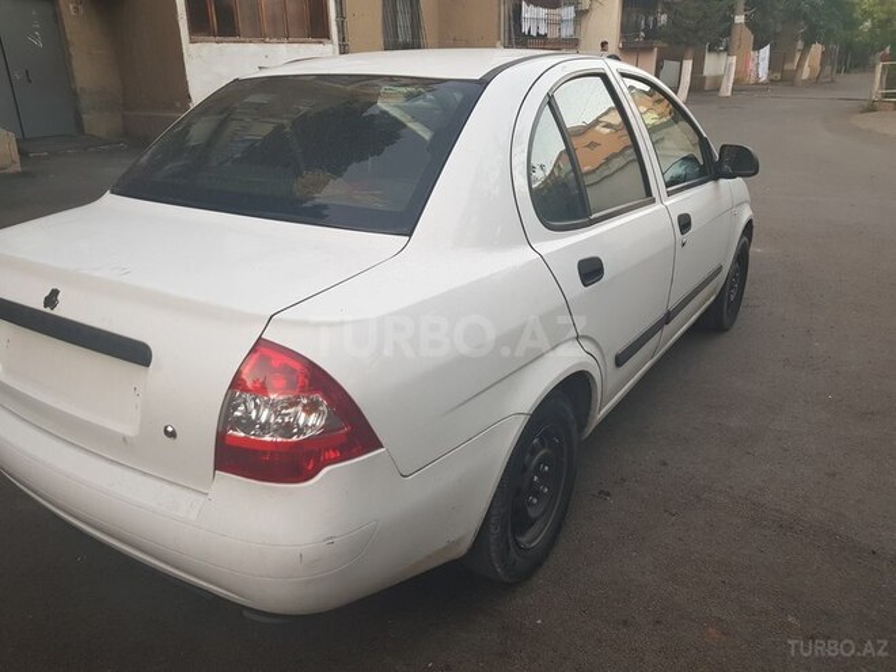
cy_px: 336
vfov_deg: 53.1
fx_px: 673
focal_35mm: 26
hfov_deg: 67.3
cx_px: 448
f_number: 1.7
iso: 64
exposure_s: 1/60
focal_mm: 4.2
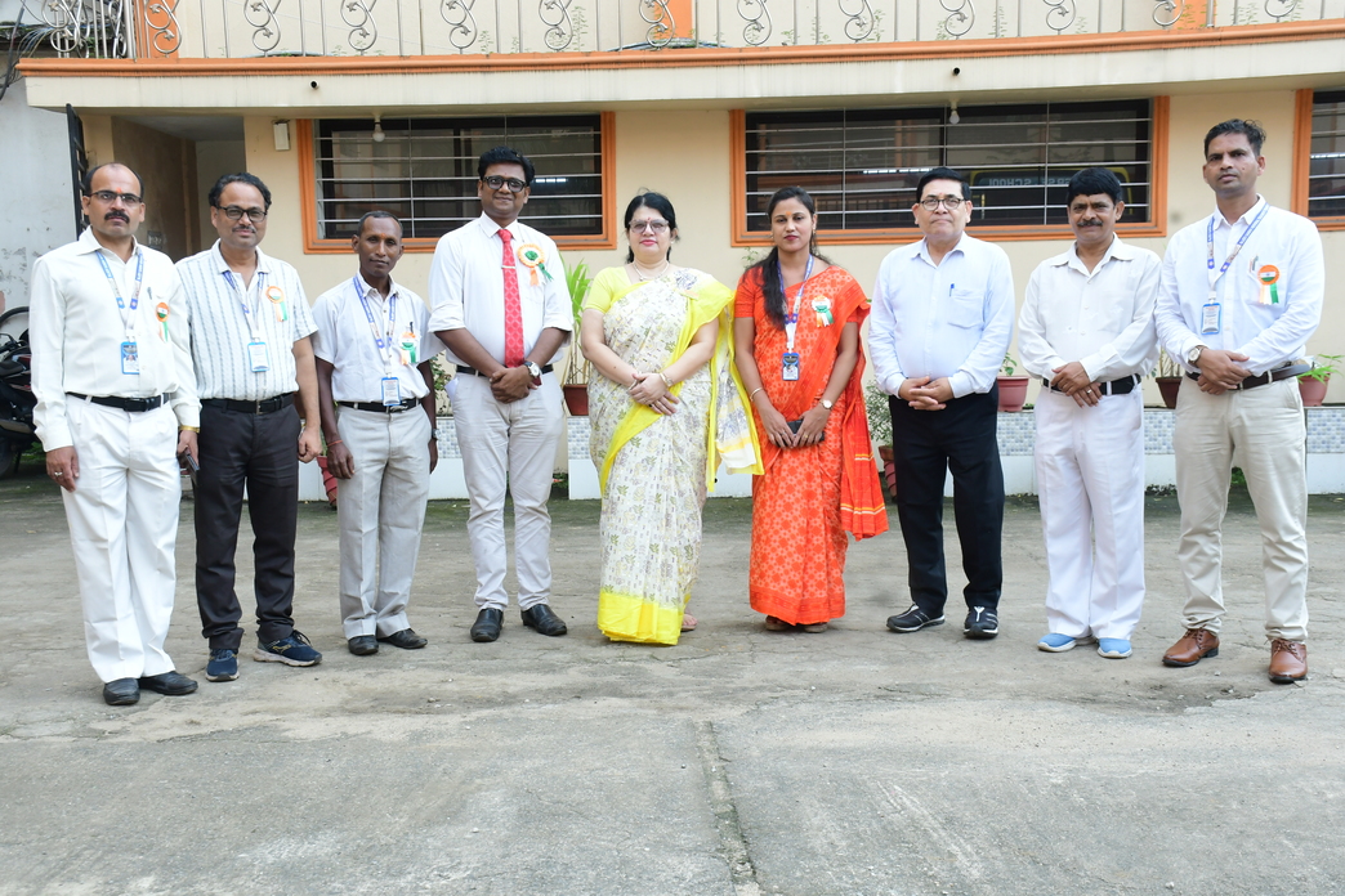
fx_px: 1681
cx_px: 672
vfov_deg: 29.9
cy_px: 448
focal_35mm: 45
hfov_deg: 43.6
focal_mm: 30
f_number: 7.1
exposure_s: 1/160
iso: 640
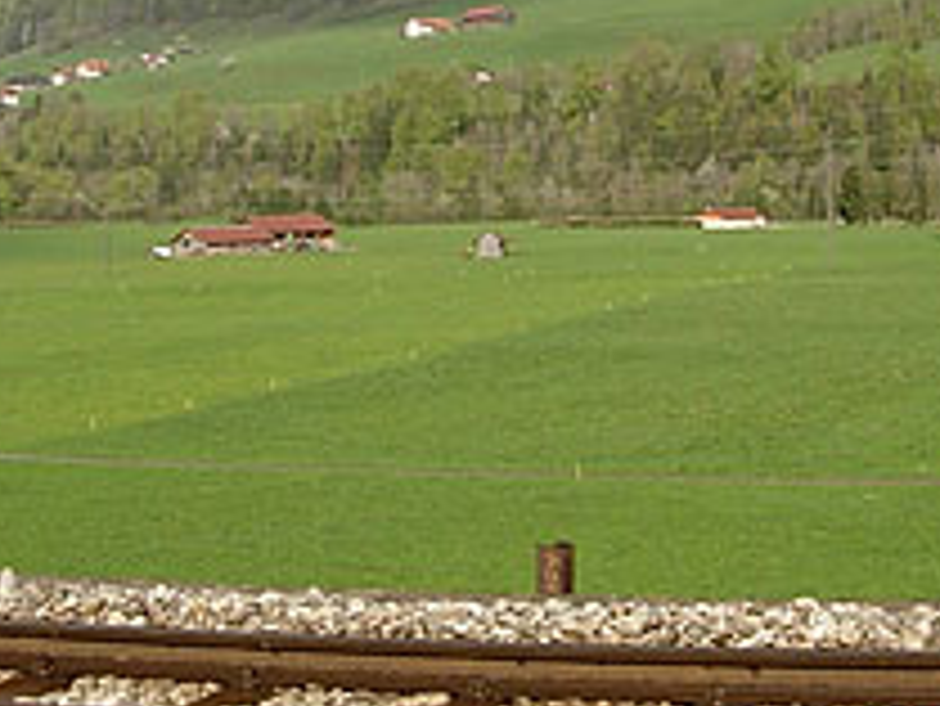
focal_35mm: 82
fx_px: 2228
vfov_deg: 17.6
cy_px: -13
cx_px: 616
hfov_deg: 23.7
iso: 79
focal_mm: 7.8
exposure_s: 1/813
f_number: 4.8
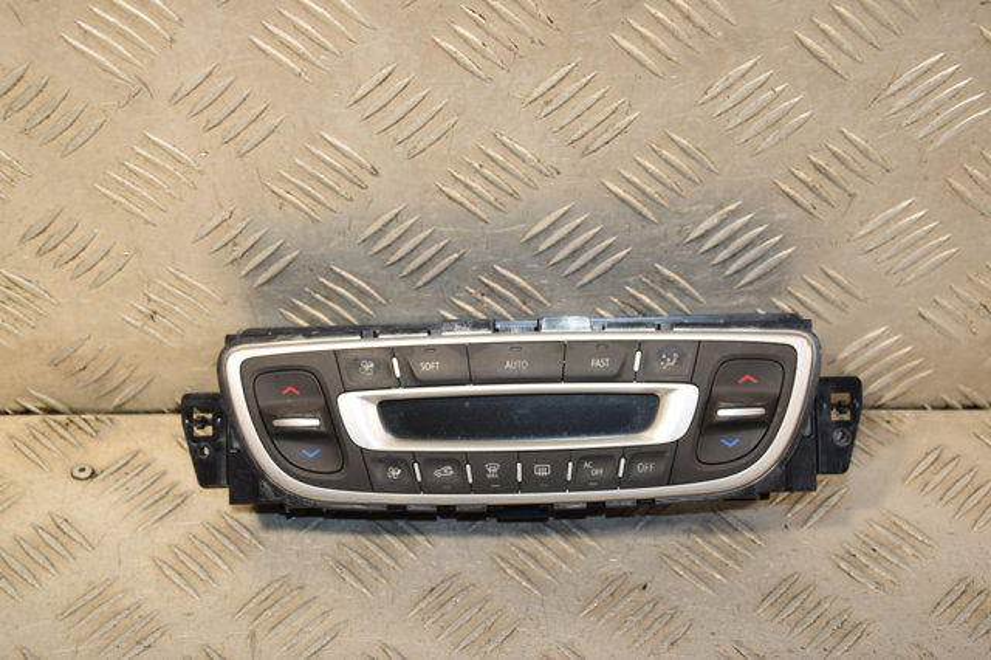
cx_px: 496
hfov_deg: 28.1
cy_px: 330
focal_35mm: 72
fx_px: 1981
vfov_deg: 18.9
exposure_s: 1/200
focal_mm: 48
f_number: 6.3
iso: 800
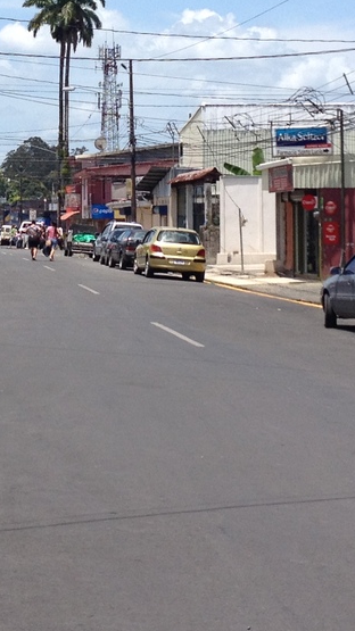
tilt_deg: -0.4
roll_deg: +0.7
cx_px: 68
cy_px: 122
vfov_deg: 19.3
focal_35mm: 110
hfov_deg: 11.0
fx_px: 1842
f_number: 2.4
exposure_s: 1/1493
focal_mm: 4.28
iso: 50
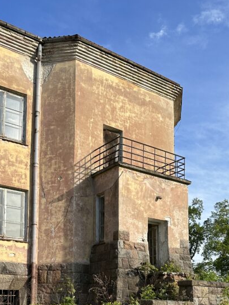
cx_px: 118
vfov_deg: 39.6
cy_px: 263
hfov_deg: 32.2
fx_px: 397
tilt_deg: +7.6
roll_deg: -0.1
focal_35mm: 45
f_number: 1.78
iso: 80
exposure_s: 1/2809
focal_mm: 6.86
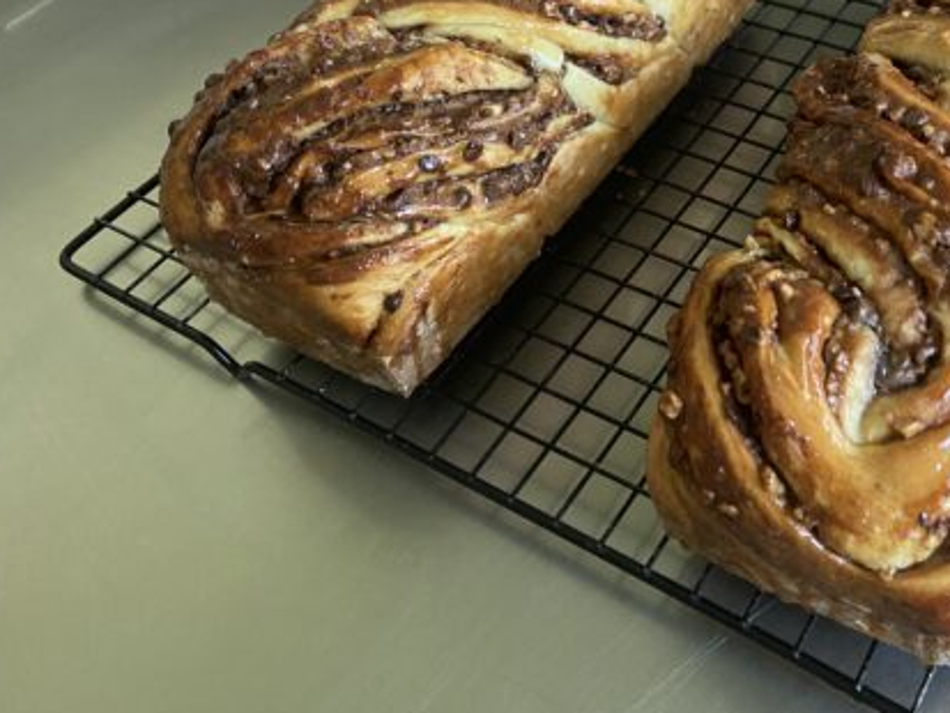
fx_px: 1153
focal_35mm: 42
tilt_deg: -45.0
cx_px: 700
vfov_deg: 33.6
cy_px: 163
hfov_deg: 43.5
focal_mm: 4.25
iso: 160
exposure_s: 1/60
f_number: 1.8
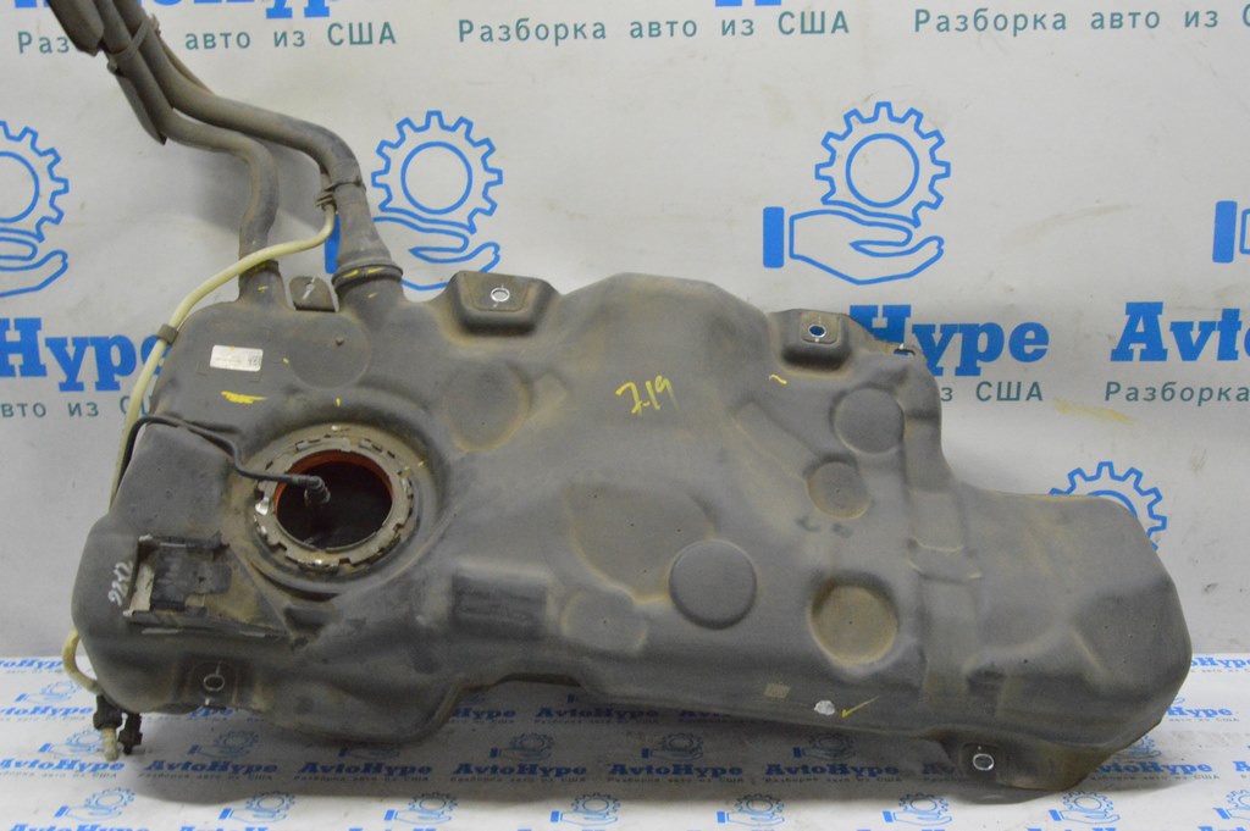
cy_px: 416
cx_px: 625
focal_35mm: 39
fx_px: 1353
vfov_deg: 34.2
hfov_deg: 49.6
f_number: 20
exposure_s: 1/20
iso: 6400
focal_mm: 26
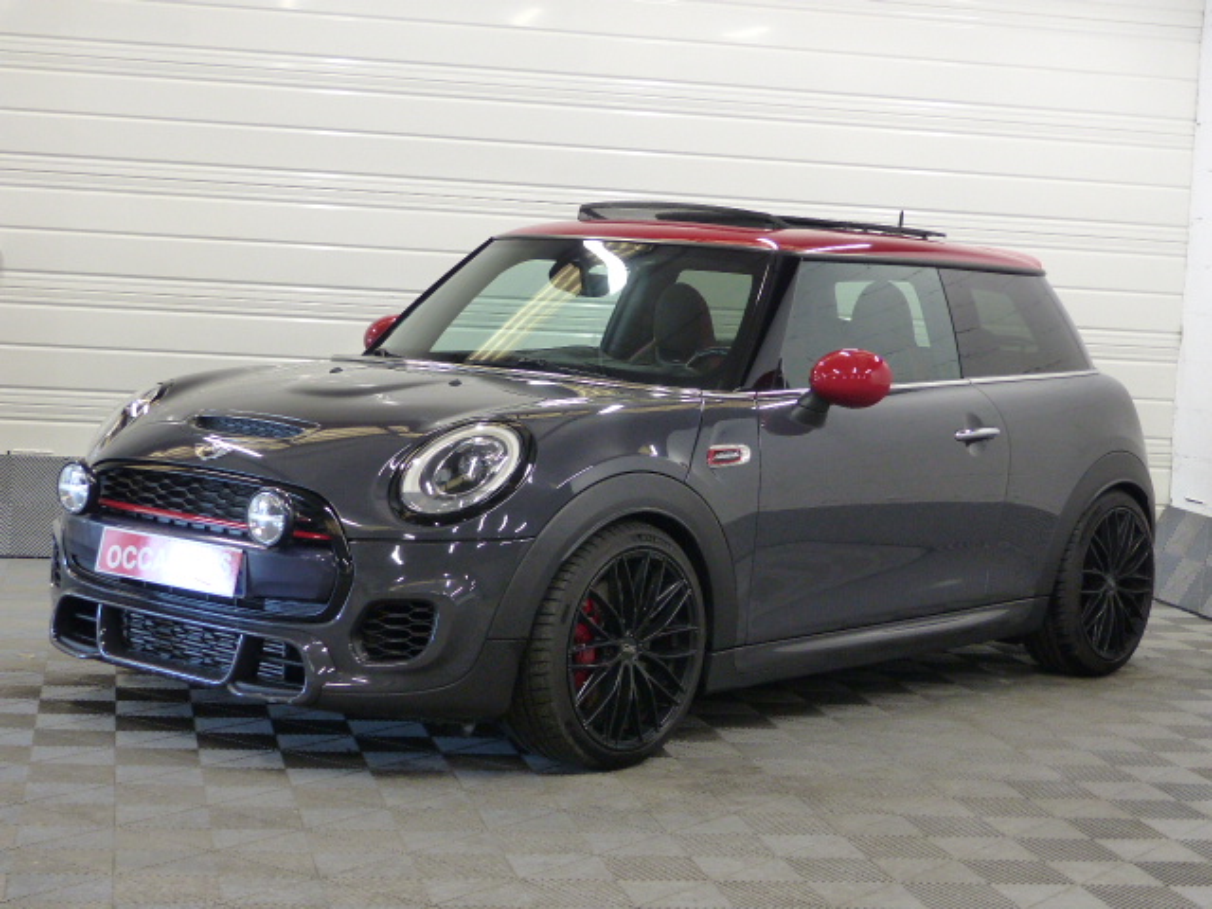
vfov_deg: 22.9
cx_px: 606
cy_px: 454
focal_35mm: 64
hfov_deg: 30.3
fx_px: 2241
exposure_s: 1/50
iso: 400
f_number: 2.8
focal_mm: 10.9
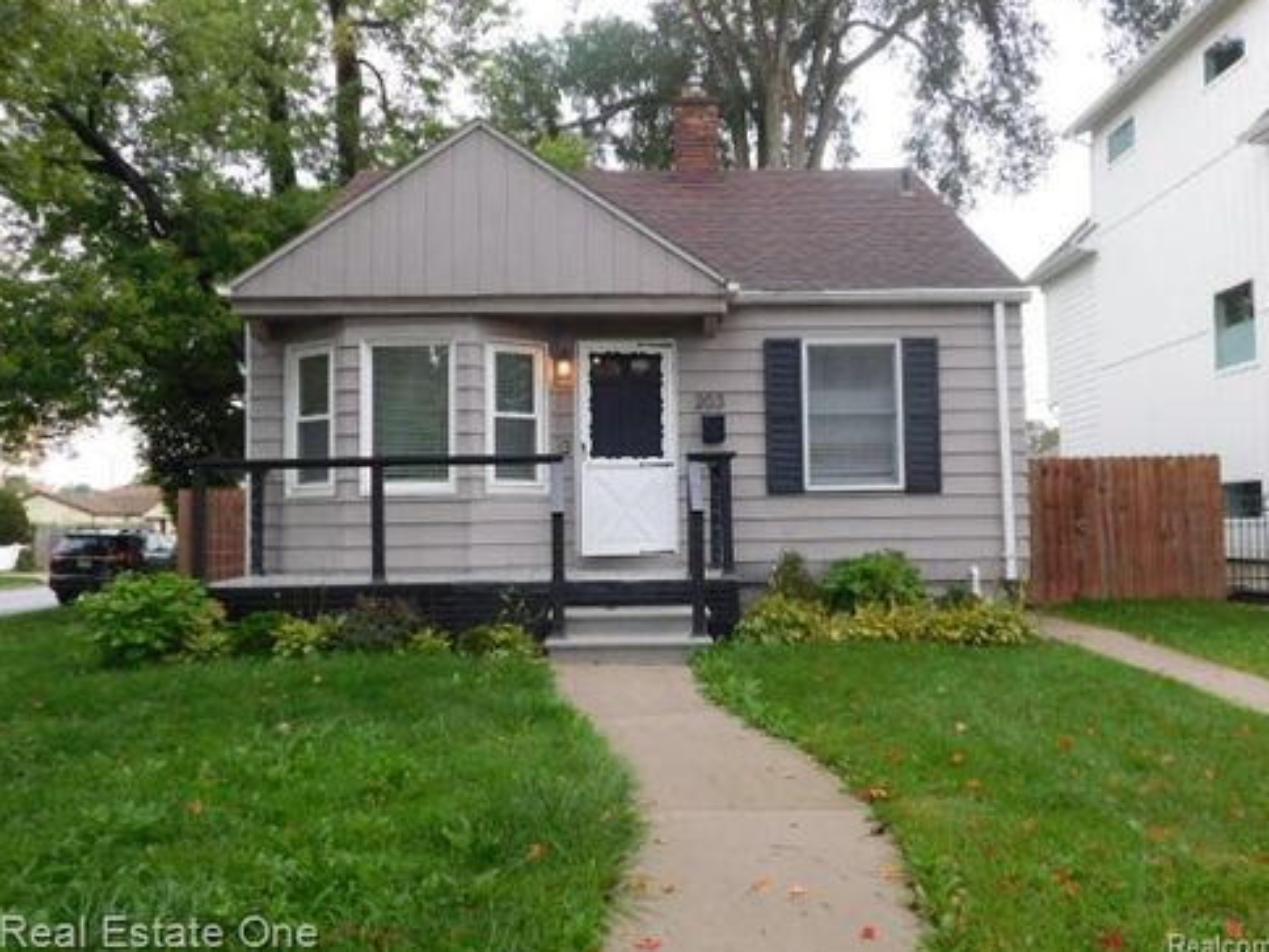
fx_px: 1136
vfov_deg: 45.4
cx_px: 645
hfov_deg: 58.3
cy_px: 473
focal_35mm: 31
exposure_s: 1/100
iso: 125
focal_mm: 5.3
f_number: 3.2
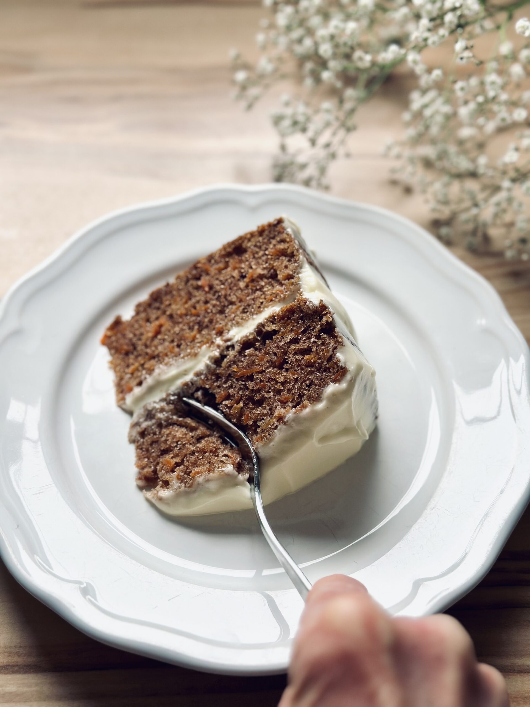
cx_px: 265
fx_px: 980
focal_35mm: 48
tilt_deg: -53.1
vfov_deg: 39.7
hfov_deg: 30.3
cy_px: 354
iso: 80
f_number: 1.78
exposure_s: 1/208
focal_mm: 6.86
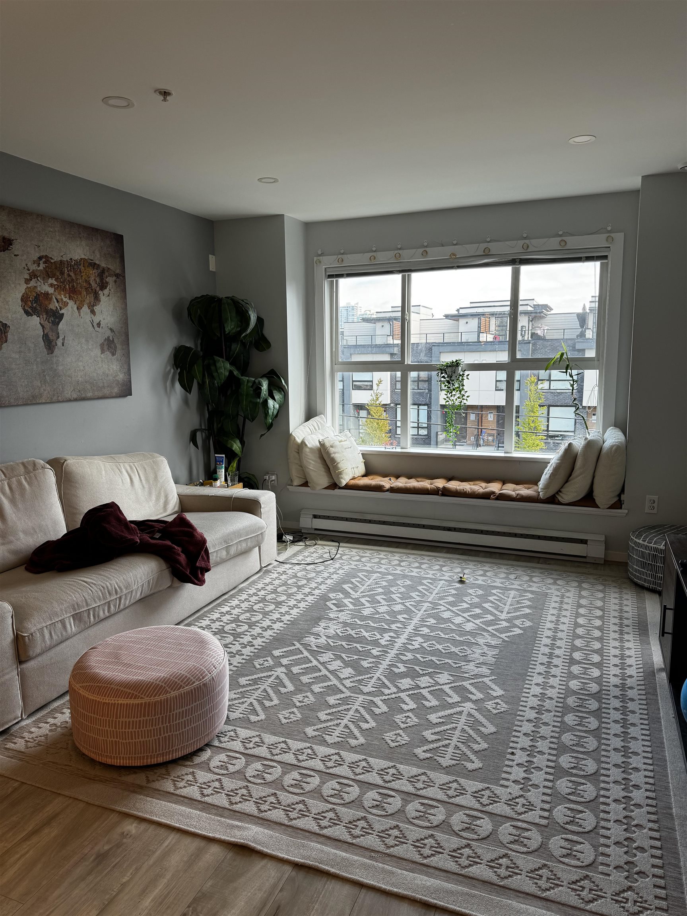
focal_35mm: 24
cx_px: 344
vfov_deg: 71.6
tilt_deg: -8.2
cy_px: 458
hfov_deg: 56.8
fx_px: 635
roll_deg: +0.8
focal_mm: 6.76
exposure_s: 1/120
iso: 64
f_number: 1.78
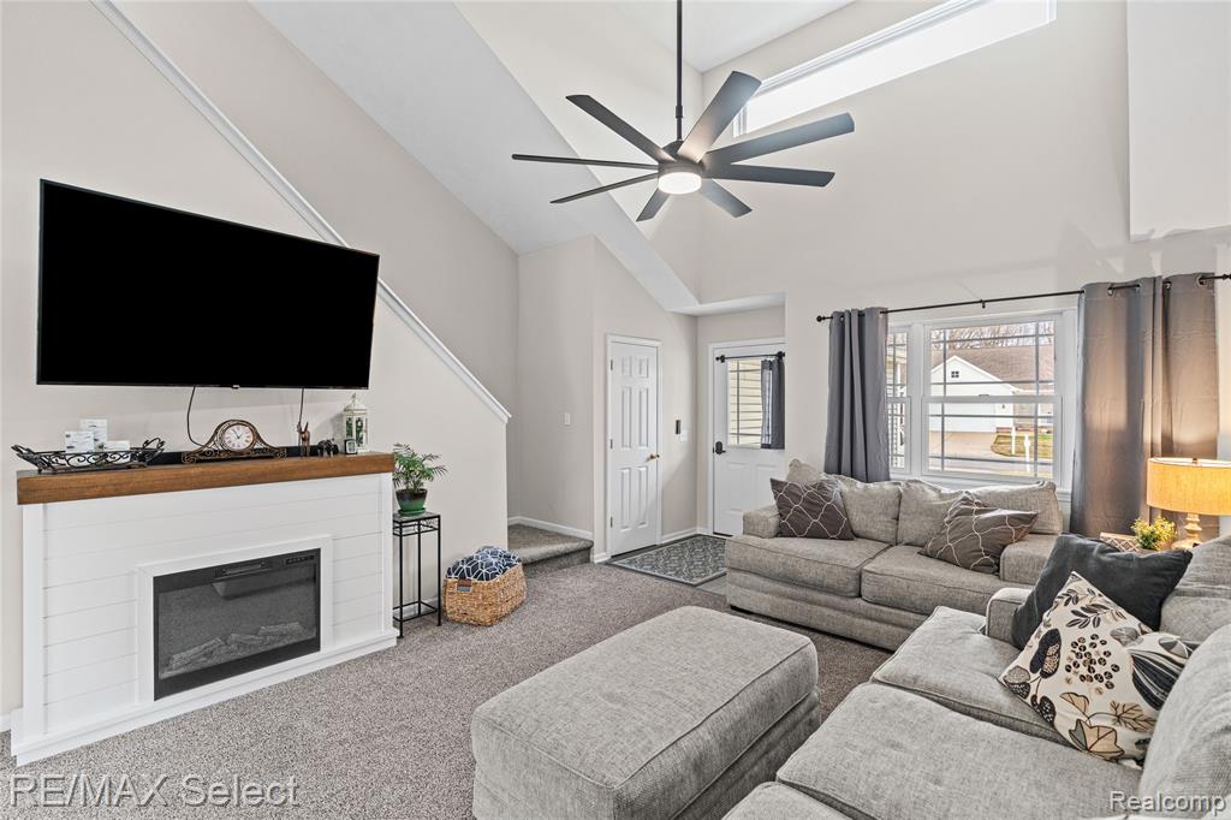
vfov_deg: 73.7
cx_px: 616
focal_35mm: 16
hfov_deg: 96.8
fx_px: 547
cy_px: 410
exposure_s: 1/30
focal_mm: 16
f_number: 3.2
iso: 250
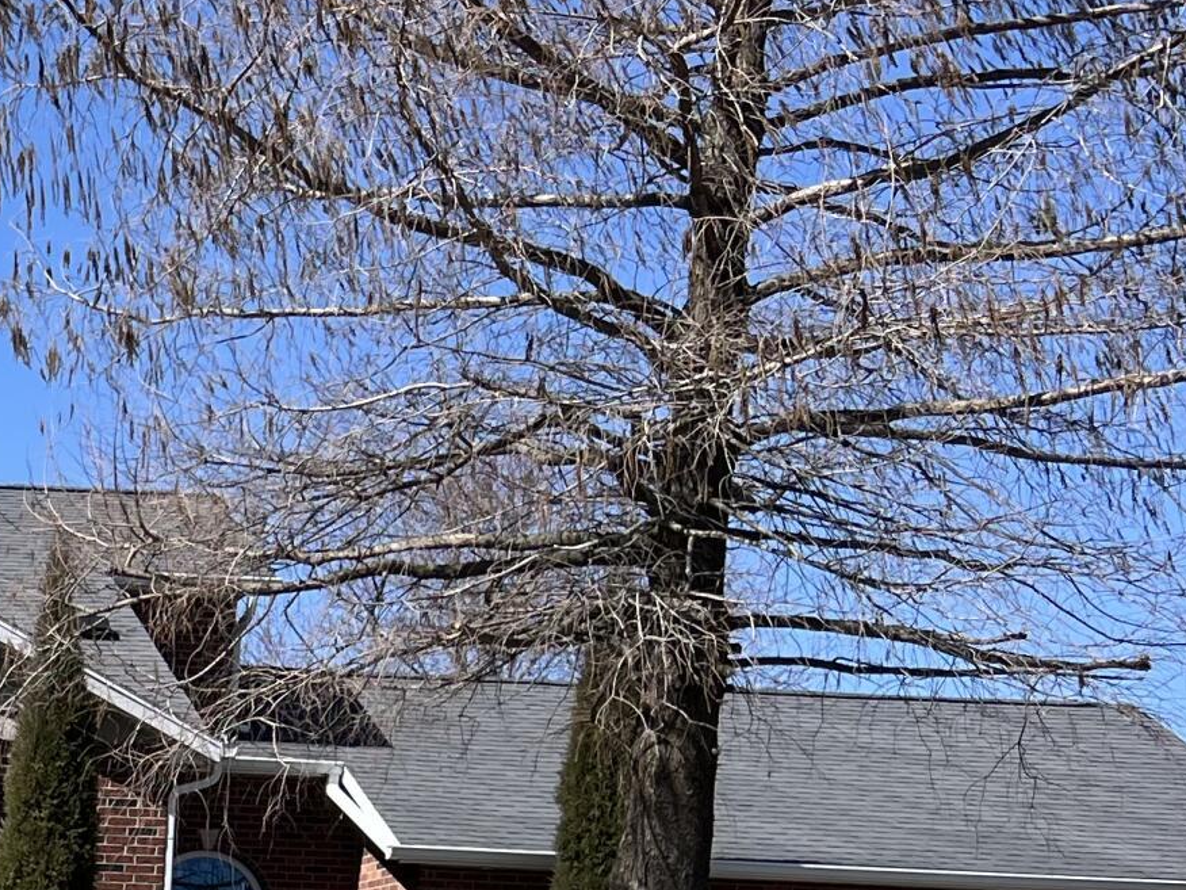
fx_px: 3049
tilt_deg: -1.0
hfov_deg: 19.3
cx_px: -588
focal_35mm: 89
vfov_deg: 15.8
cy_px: 1147
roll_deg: -1.5
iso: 50
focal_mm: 5.7
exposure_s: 1/3571
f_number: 1.5
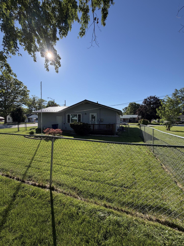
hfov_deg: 85.7
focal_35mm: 14
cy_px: 123
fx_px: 99
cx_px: 92
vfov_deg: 102.1
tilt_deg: -0.6
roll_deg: +1.8
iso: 20
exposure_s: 1/799
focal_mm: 2.22
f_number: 2.2
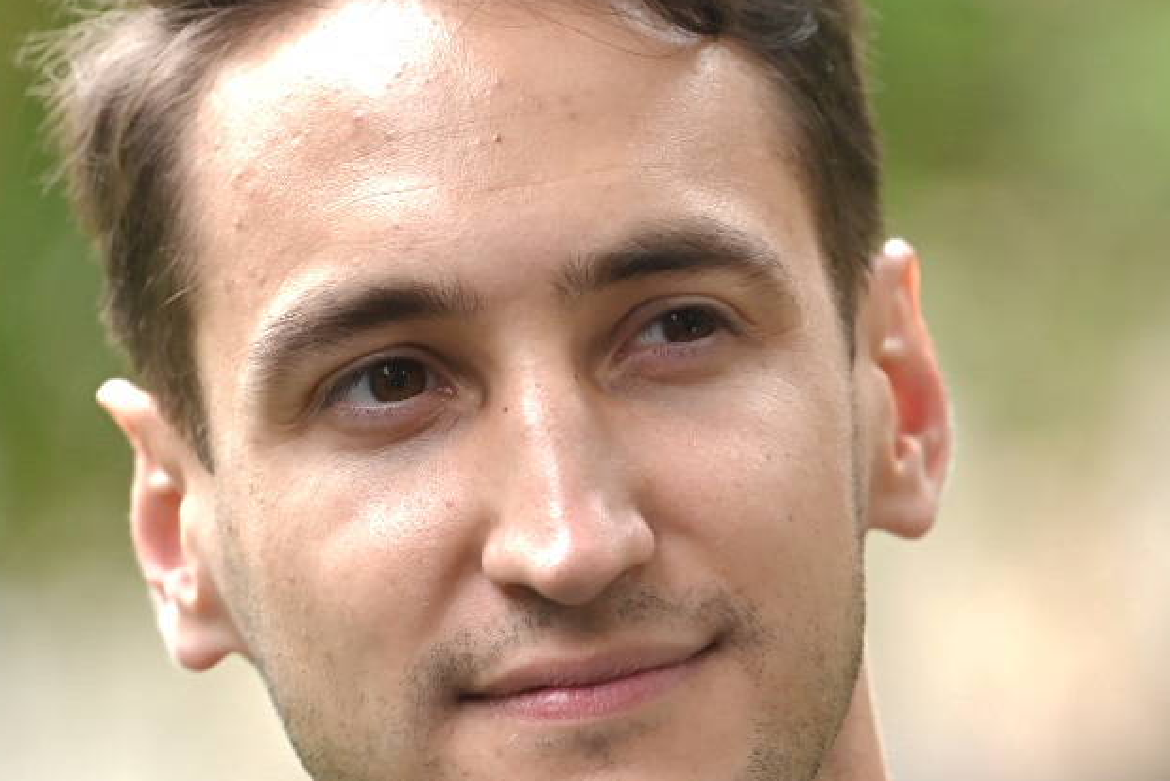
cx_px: 660
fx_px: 15310
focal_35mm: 471
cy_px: 529
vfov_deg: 2.9
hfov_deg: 4.4
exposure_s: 1/250
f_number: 2.8
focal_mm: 180
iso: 110
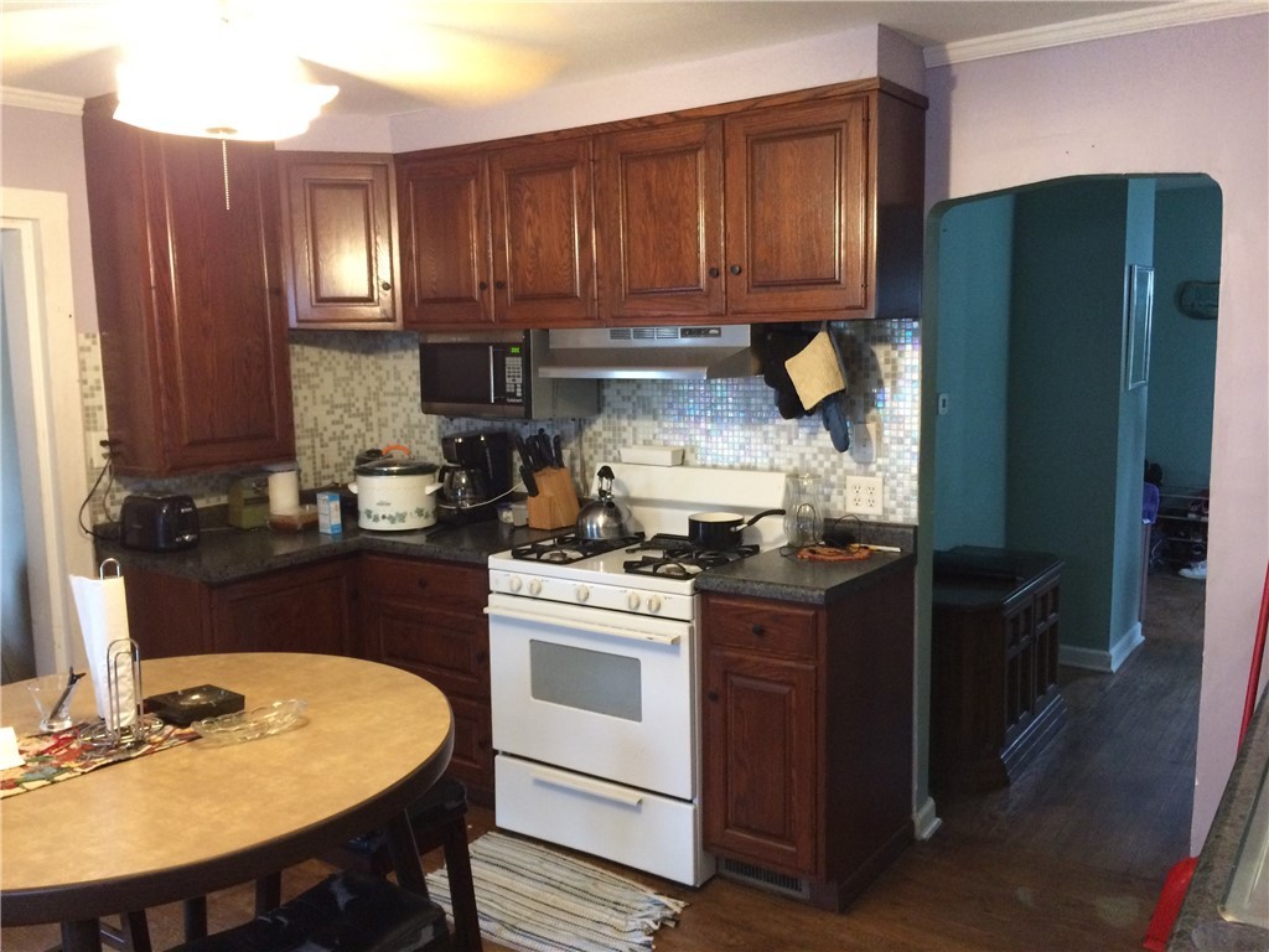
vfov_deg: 48.2
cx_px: 634
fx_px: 1063
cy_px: 476
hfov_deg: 61.7
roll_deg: +1.4
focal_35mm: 29
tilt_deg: -7.5
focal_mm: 4.15
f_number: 2.2
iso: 320
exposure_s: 1/17
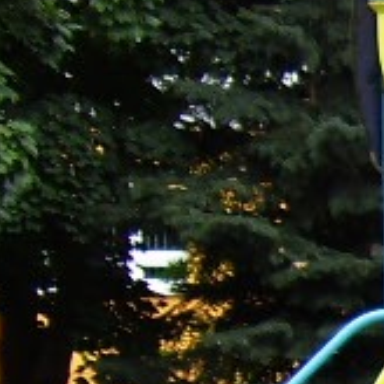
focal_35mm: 327
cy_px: 731
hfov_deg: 4.7
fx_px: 4104
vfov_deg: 5.3
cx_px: 1789
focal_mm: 7.9
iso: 64
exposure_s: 1/160
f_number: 2.8
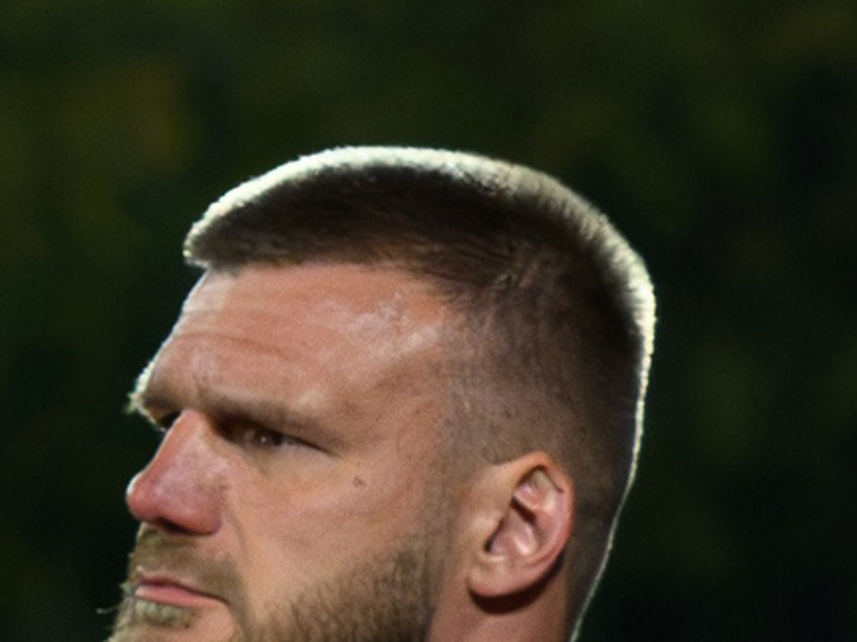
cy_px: 491
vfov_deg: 1.4
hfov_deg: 1.8
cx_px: 1168
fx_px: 26607
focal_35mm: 1075
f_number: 4
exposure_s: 1/1250
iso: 3200
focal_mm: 120
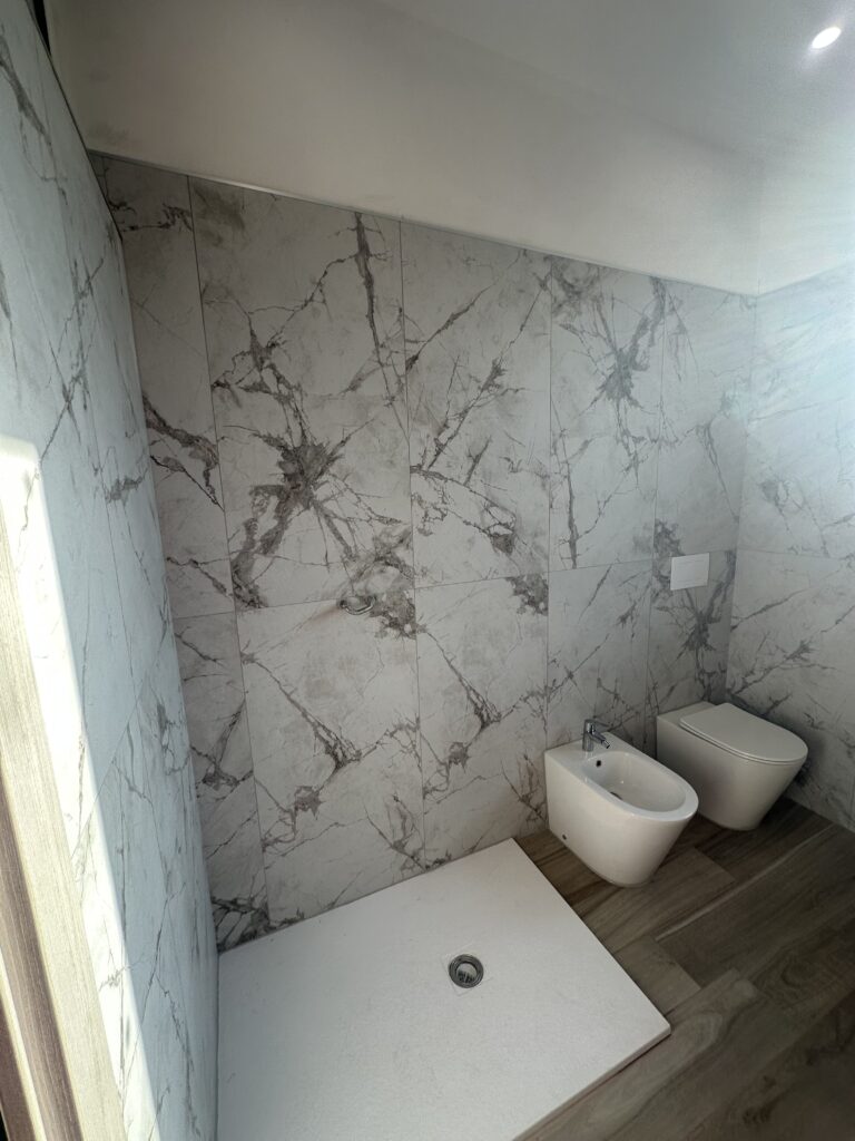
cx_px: 428
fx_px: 461
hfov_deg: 85.7
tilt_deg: -10.2
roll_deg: +0.4
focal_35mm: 14
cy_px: 570
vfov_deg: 102.1
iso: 40
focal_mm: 2.22
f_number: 2.2
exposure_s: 1/148
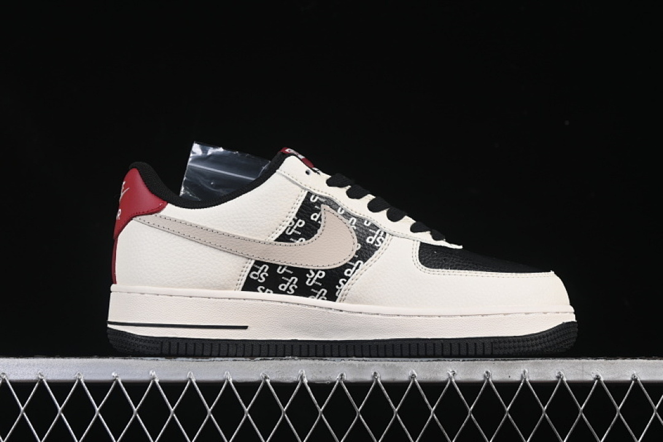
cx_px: 332
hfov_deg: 27.0
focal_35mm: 75
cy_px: 221
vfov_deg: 18.2
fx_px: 1381
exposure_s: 1/60
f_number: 8
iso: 160
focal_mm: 50
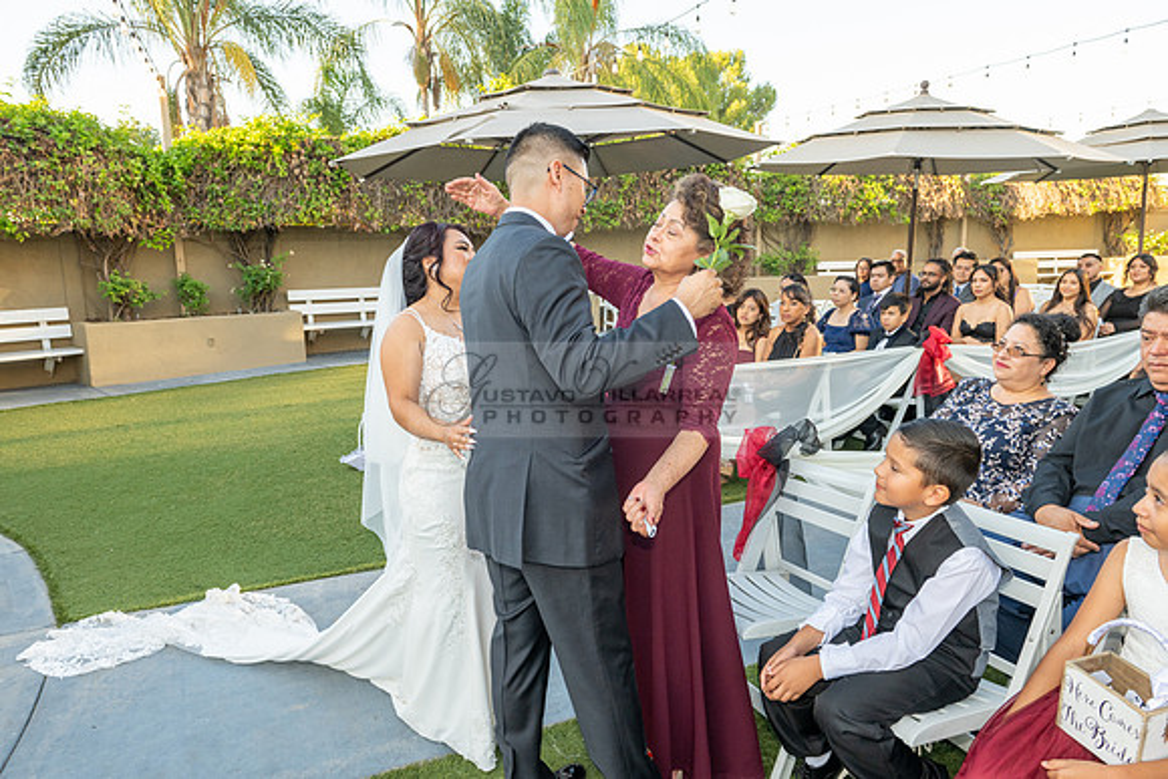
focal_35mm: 24
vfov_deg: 53.2
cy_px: 390
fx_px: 779
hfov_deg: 73.7
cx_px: 584
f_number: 7.1
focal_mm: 24
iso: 500
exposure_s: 1/200
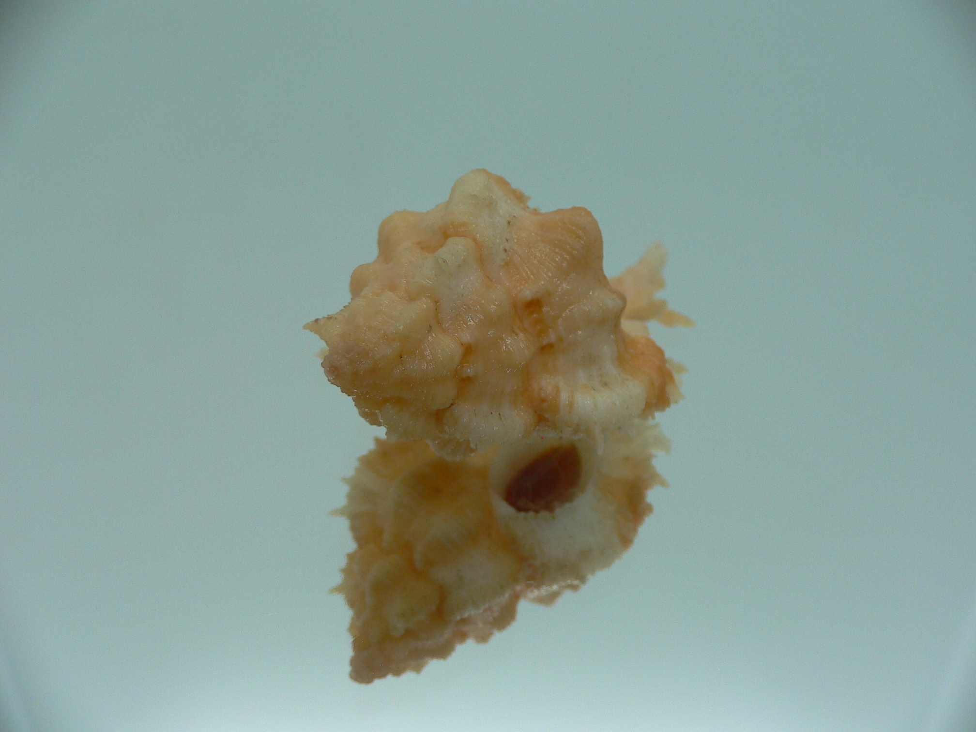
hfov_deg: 52.6
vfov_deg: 40.7
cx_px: 488
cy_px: 366
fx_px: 987
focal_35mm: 35
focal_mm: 4.6
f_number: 2.8
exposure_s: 1/60
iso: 80
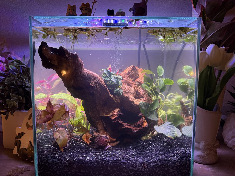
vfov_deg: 54.9
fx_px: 170
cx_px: 115
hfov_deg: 69.4
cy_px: 86
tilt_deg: -6.5
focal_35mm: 25
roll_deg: -0.1
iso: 250
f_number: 1.78
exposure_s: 1/60
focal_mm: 6.76
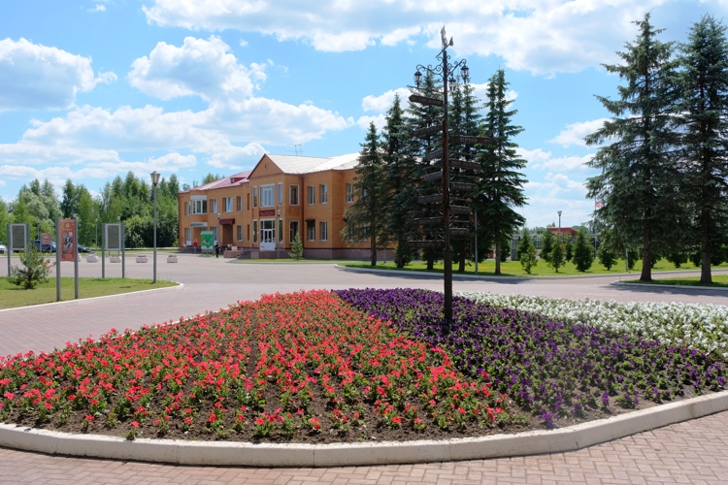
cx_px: 364
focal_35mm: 35
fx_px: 708
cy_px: 242
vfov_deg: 37.9
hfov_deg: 54.4
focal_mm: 23.2
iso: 400
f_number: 8
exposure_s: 1/400
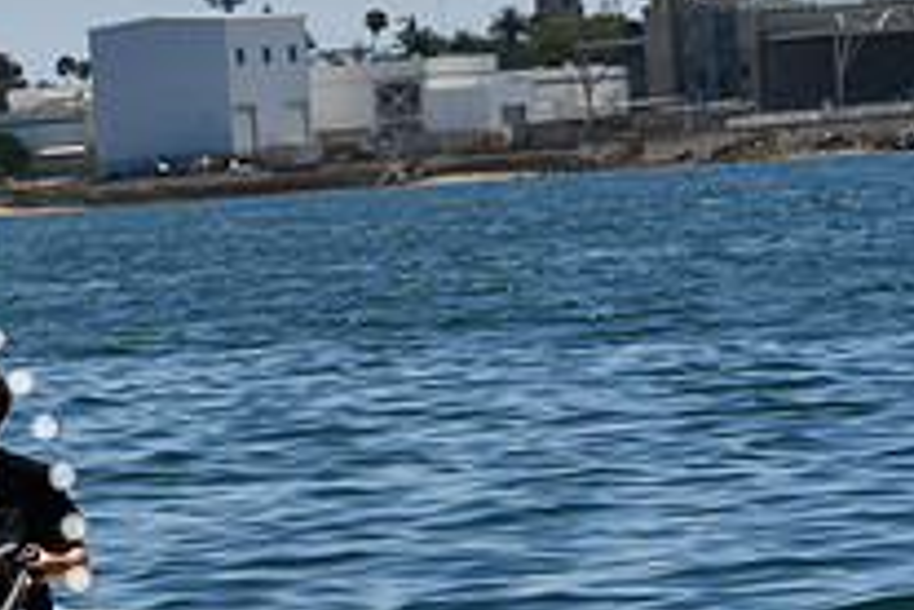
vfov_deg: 4.0
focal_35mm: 345
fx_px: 8758
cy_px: 586
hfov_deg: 5.9
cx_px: -331
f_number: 9
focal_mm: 82
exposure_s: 1/640
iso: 100
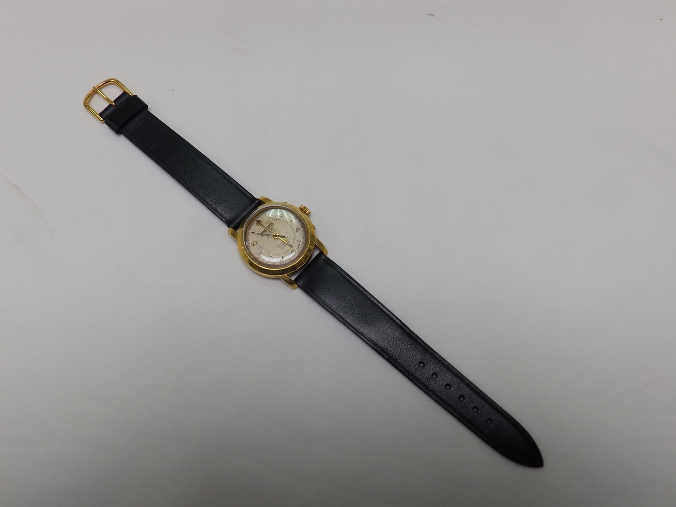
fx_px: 625
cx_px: 338
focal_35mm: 32
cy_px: 254
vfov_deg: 44.2
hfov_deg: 56.8
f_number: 3.7
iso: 100
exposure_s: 1/30
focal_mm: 5.7
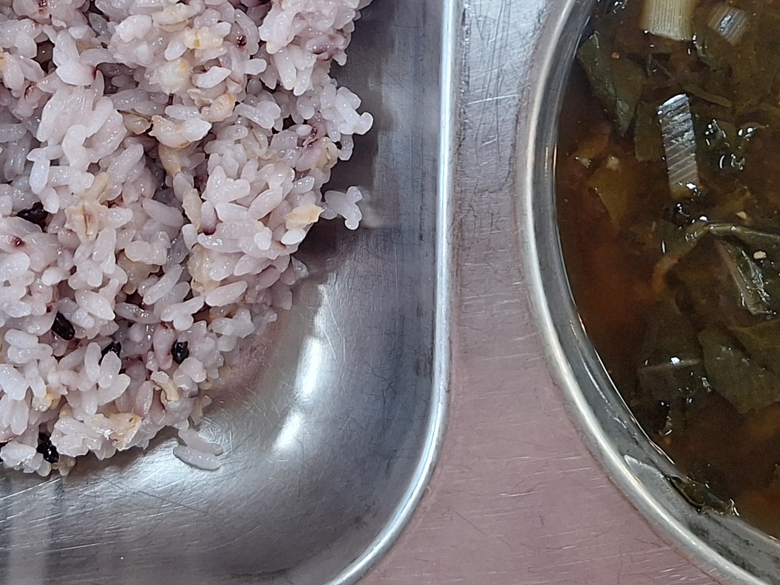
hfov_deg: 27.8
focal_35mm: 70
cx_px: 386
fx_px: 1577
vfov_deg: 19.5
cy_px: -153
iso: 64
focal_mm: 5.54
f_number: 1.8
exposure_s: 1/60
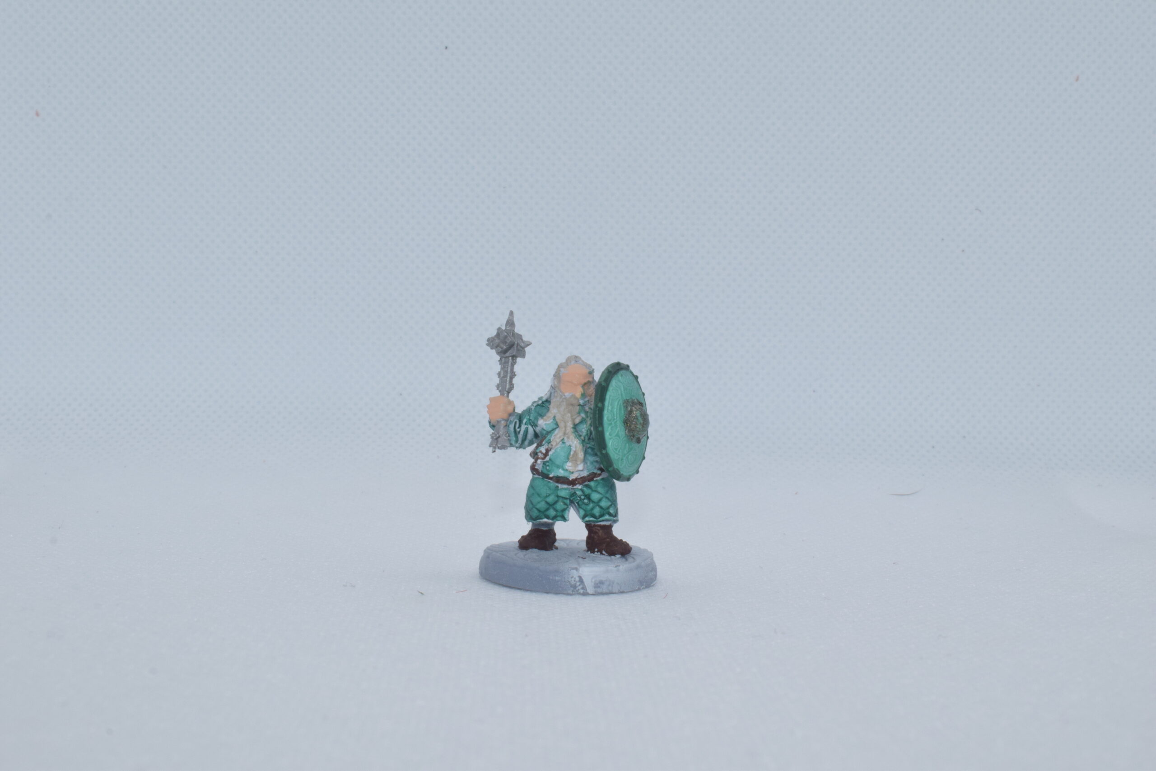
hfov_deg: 36.9
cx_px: 578
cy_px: 386
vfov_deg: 25.1
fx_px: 1734
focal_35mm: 54
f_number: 22
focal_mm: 36
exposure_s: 1/125
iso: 800
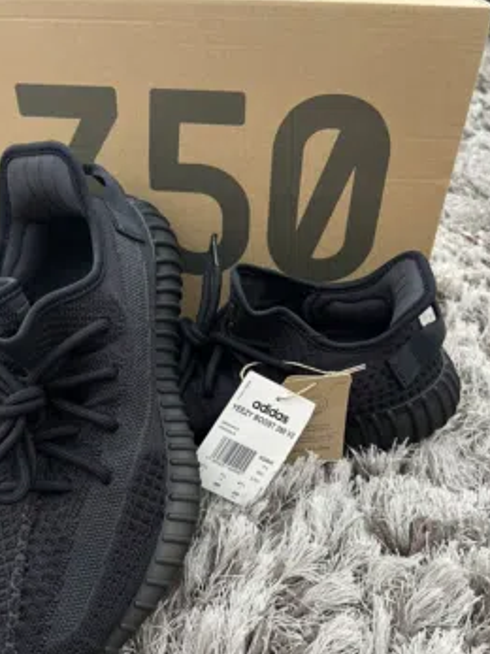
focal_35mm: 30
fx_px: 567
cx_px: 220
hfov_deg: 46.7
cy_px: 368
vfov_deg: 59.8
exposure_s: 1/33
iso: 500
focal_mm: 5.7
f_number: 1.5
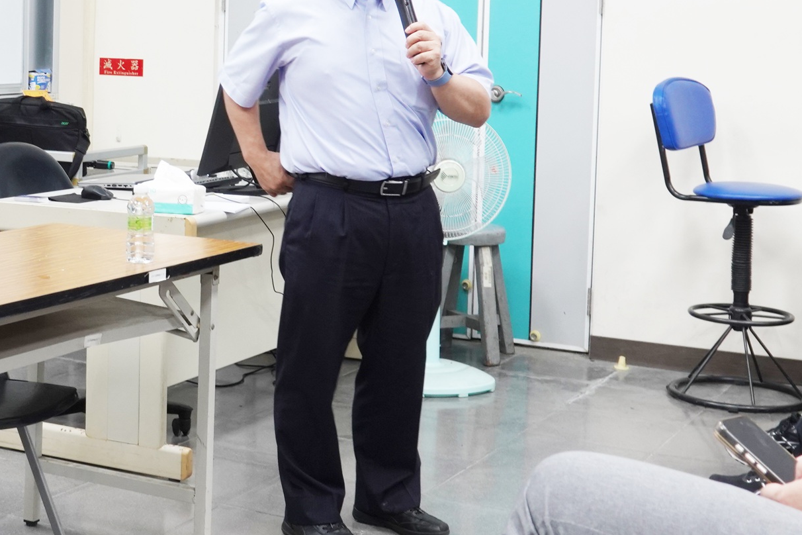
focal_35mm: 70
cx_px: 120
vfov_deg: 19.4
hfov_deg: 28.0
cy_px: 155
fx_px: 1559
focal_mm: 11.26
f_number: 2.8
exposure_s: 1/40
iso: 200
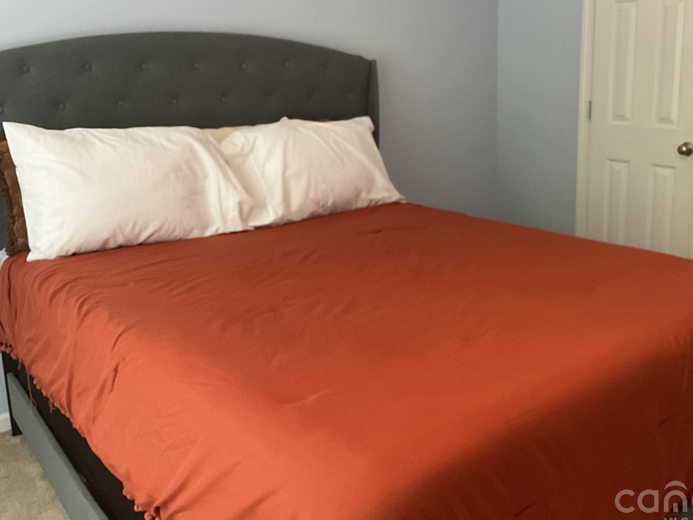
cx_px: 433
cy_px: 202
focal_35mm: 37
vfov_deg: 38.5
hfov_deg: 49.7
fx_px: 741
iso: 250
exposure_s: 1/60
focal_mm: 3
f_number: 1.8
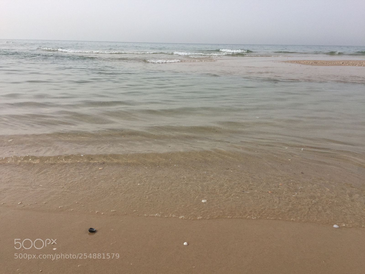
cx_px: 182
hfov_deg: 61.7
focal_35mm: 29
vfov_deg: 48.2
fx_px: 306
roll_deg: -0.5
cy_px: 137
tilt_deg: -15.6
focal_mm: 4.15
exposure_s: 1/3968
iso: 32
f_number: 2.2
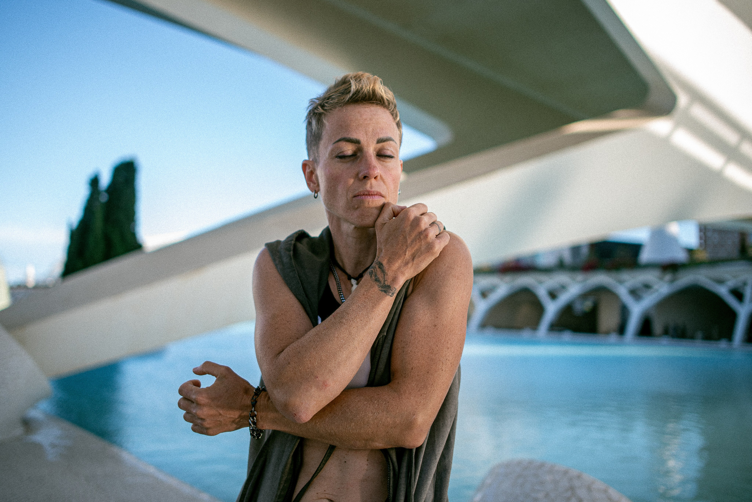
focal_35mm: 29
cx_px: 358
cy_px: 239
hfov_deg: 63.0
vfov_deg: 44.5
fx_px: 613
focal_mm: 28
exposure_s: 1/1600
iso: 250
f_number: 1.8
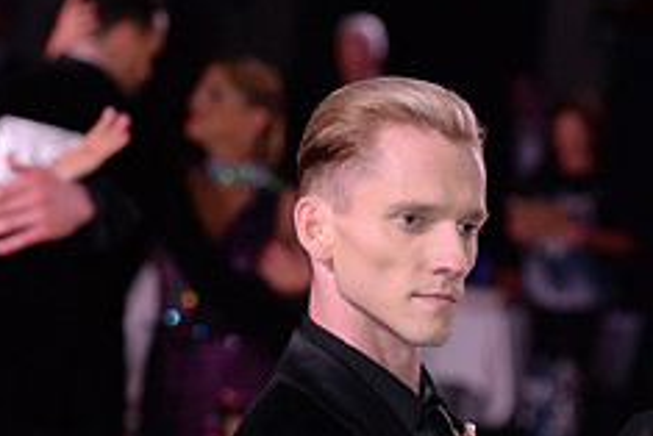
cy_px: 686
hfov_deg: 6.2
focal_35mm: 333
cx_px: 479
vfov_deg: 4.1
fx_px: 6044
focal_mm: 135
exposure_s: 1/250
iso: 2000
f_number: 5.6
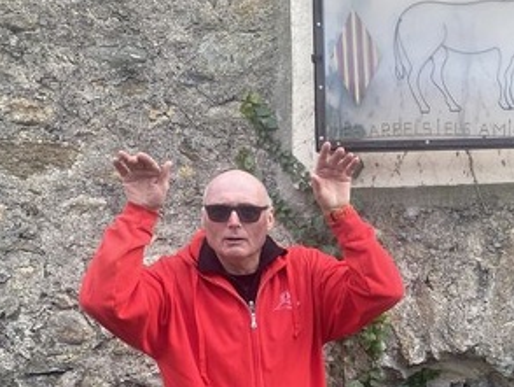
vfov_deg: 20.4
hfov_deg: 27.1
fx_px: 1040
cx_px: 430
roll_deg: +0.6
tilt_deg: -4.4
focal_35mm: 70
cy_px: 376
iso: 32
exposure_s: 1/270
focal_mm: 4.25
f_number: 1.8
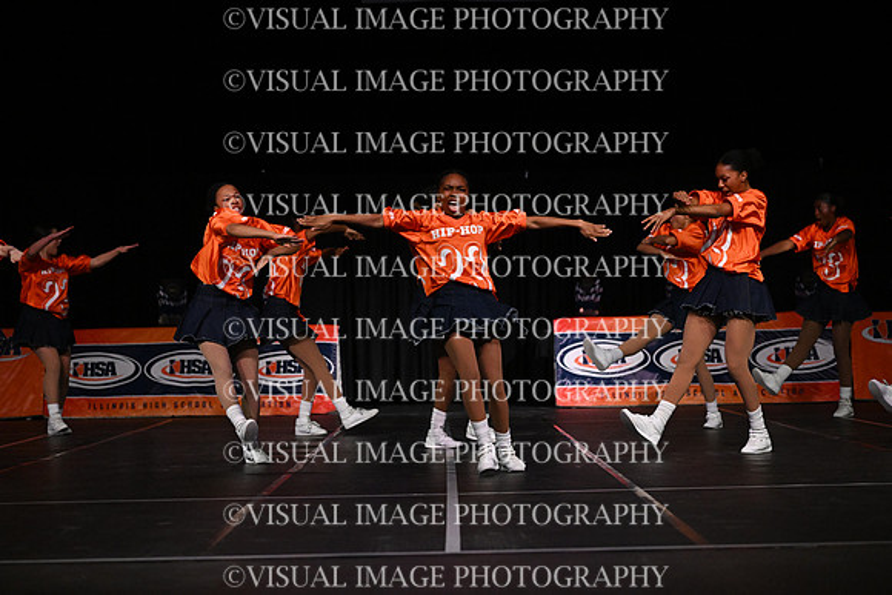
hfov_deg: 21.2
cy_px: 298
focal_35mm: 96
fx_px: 2379
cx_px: 446
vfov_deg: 14.3
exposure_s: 1/1000
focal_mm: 96
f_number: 4
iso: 8000
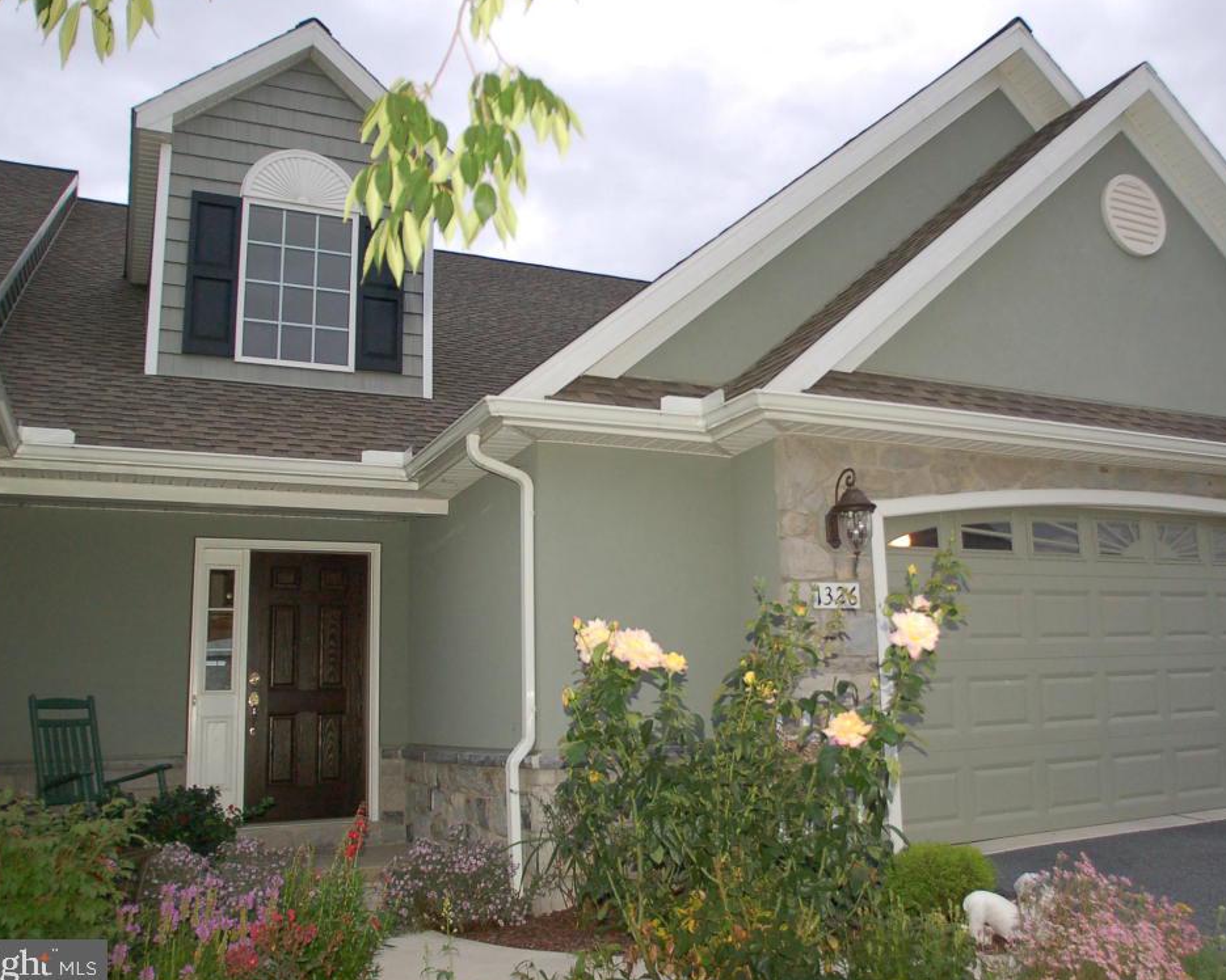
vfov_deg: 49.1
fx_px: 1073
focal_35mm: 30
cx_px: 703
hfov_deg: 59.2
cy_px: 490
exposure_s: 1/400
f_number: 2.8
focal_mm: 17
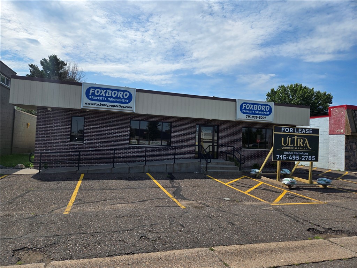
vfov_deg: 58.9
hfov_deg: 73.9
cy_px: 134
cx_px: 178
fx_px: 237
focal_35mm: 23
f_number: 1.8
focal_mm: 5.4
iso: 32
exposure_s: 1/2921
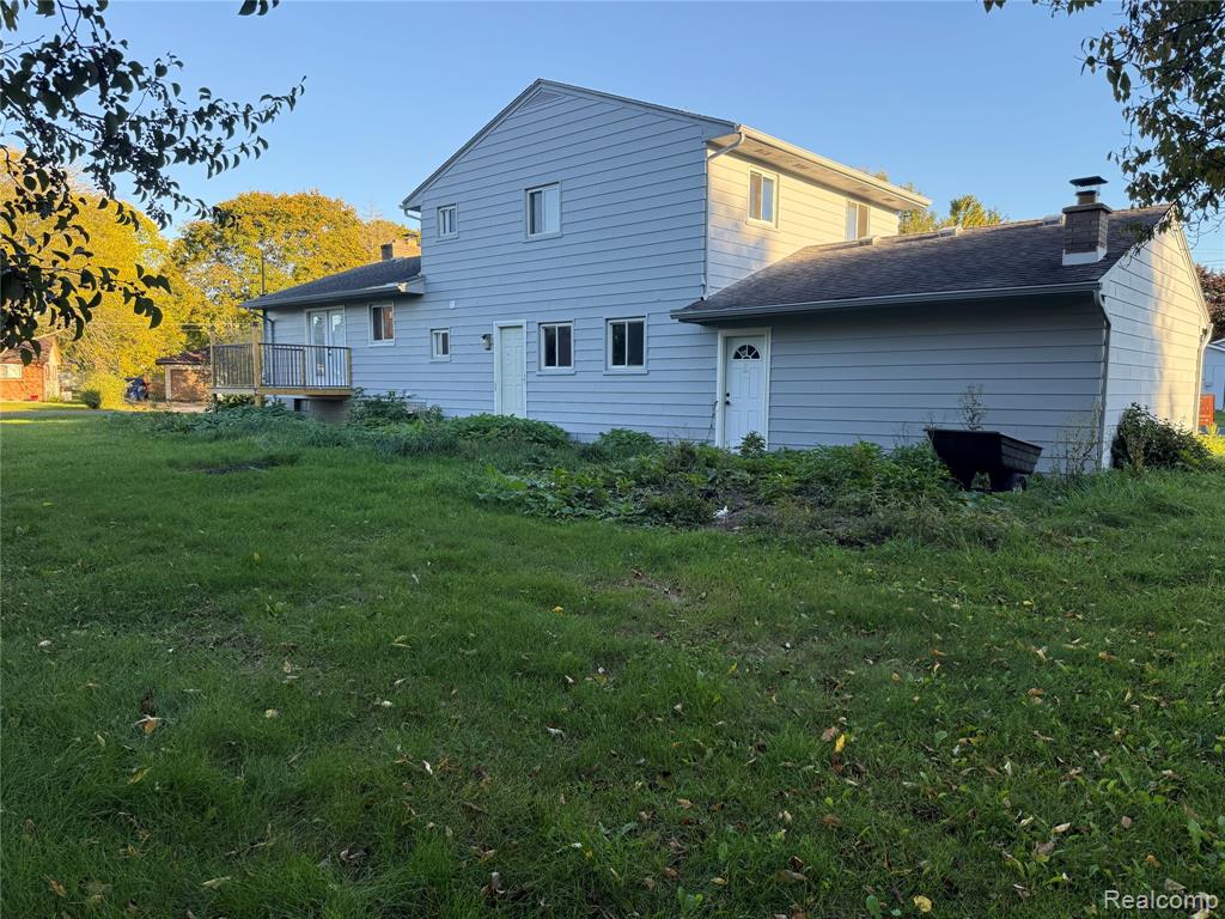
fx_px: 849
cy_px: 460
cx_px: 612
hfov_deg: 71.6
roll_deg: +0.3
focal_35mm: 24
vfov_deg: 56.8
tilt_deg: -3.6
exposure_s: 1/757
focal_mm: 6.76
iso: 100
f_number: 1.78
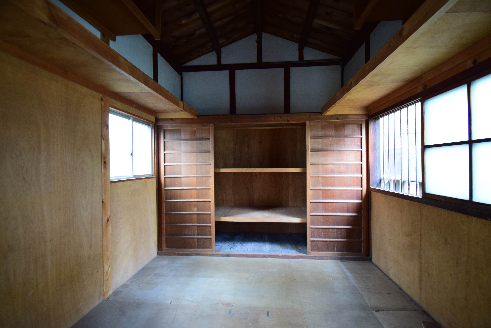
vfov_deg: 77.4
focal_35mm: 15
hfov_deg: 100.4
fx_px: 205
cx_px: 246
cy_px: 164
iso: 1000
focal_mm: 10
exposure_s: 1/8
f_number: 4.5
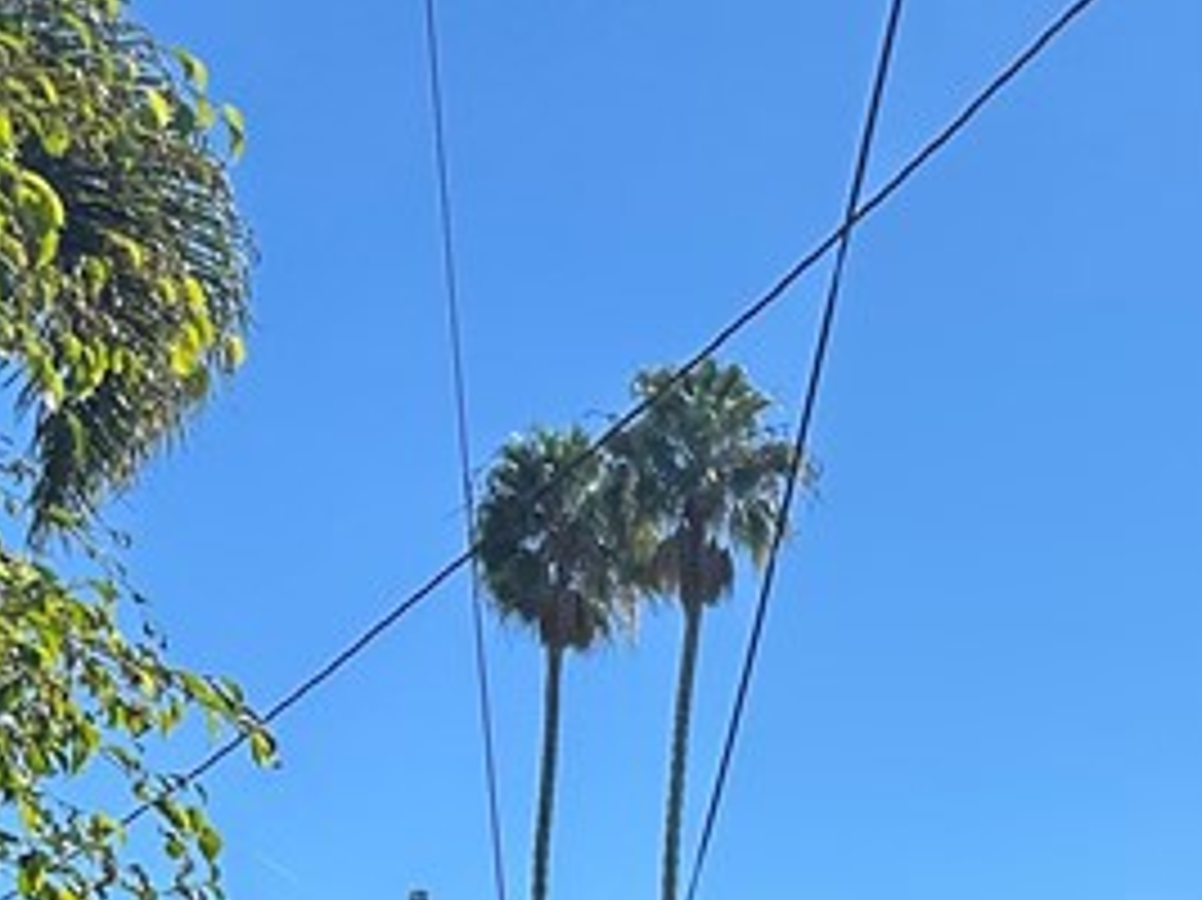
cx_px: 1846
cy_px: 1260
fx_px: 3193
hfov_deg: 18.6
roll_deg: +3.9
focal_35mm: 92
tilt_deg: +3.1
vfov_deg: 15.1
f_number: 1.78
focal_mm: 6.86
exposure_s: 1/5263
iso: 80
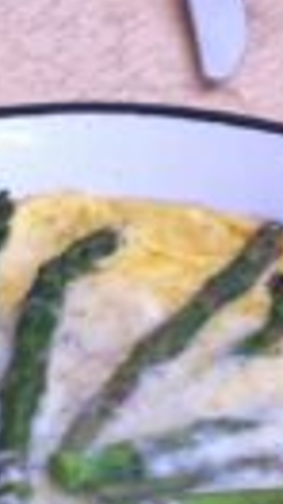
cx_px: 15
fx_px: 2314
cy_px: 347
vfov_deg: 12.4
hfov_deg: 7.0
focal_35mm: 173
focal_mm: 3.85
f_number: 2.8
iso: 80
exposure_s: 1/17
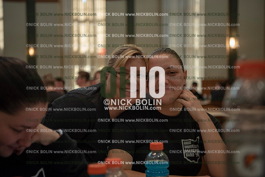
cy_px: 88
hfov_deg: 35.6
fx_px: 412
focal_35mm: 56
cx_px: 132
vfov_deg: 24.2
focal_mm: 56
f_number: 2.8
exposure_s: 1/80
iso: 1000
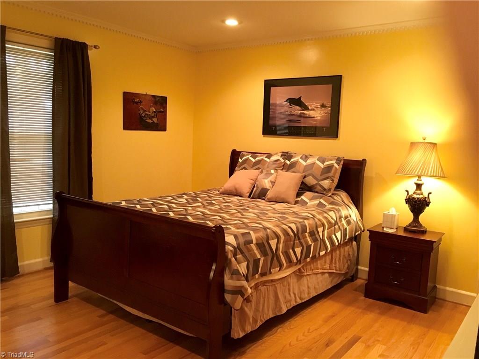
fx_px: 401
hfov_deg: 61.7
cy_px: 180
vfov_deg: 48.2
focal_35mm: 29
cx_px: 240
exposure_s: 1/30
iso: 250
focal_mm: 4.15
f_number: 2.2
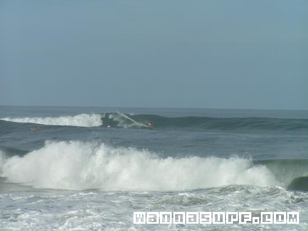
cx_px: 154
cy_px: 116
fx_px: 2519
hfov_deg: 7.0
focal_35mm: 283
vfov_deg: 5.3
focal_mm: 43.3
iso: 50
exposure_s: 1/640
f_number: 5.6
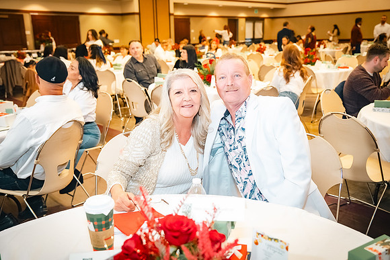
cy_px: 130
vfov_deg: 38.9
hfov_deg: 55.8
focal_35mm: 34
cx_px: 195
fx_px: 368
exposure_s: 1/100
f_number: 3.5
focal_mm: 34
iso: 1600
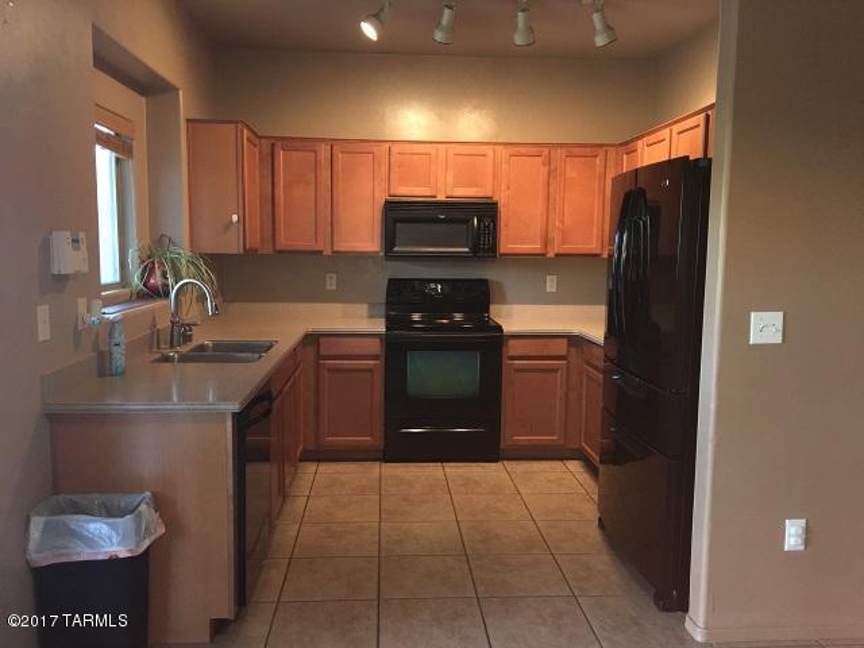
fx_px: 724
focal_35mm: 29
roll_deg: -1.1
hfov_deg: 61.7
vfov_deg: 48.2
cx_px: 432
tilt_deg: -6.4
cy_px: 324
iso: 80
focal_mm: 4.15
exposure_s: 1/24
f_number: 2.2
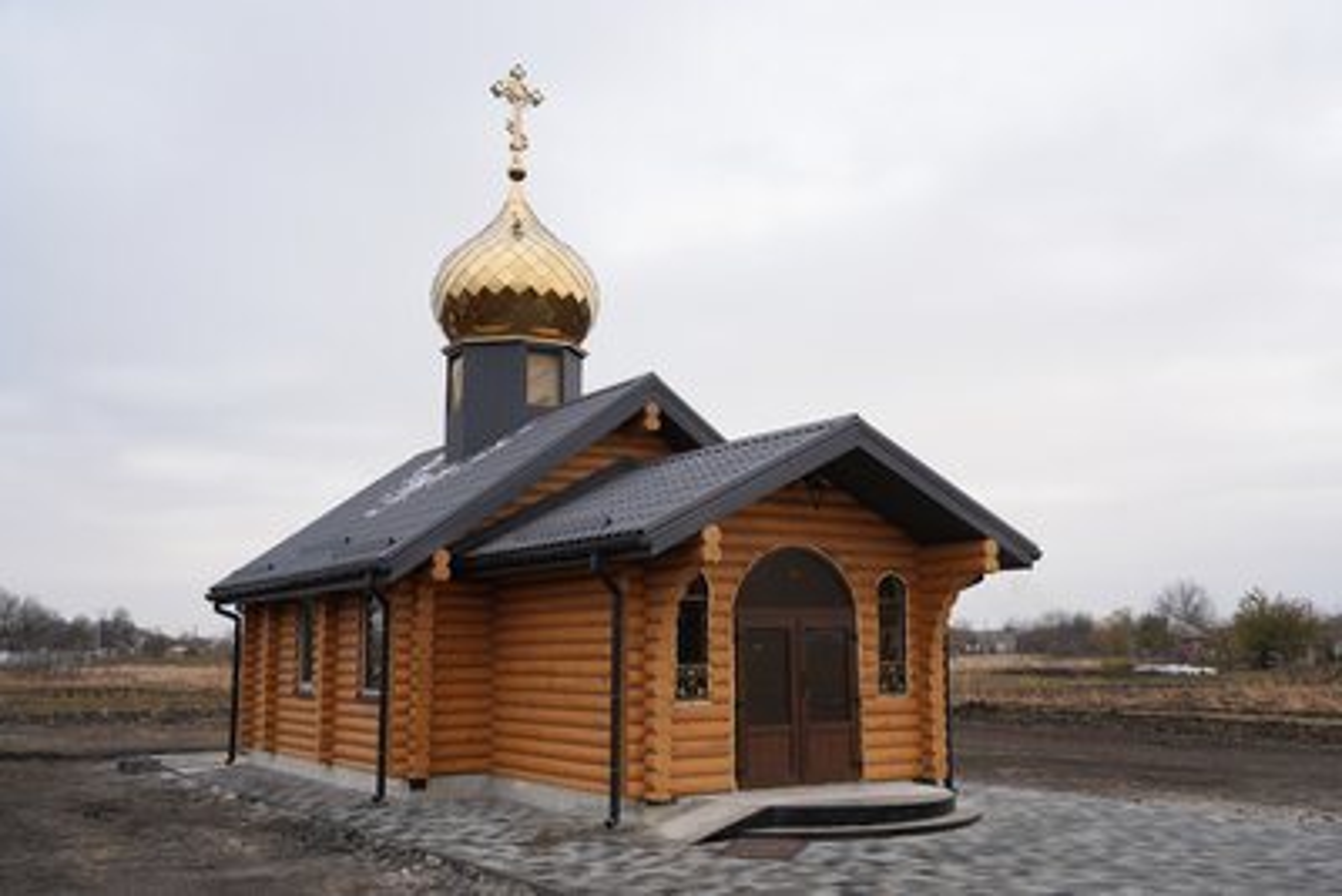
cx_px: 671
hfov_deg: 54.4
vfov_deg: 37.9
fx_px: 1305
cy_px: 448
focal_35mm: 35
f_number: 4
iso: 100
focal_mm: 35
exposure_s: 1/125
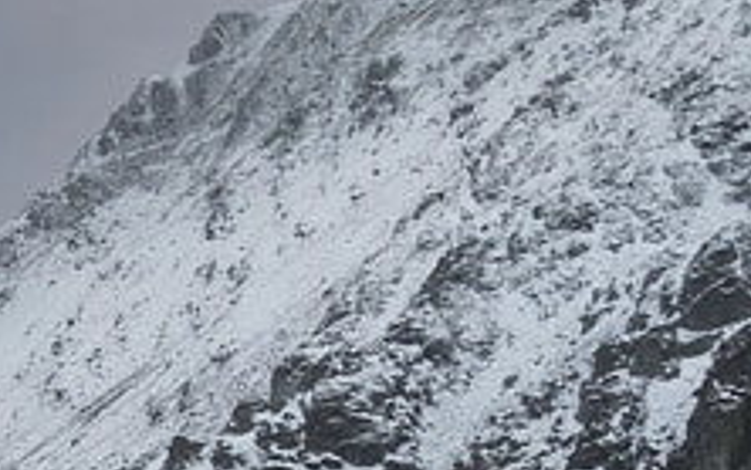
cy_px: 609
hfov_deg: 10.2
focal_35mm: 176
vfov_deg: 7.4
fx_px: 3604
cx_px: -1086
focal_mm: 24
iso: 1000
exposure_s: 1/25
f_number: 11
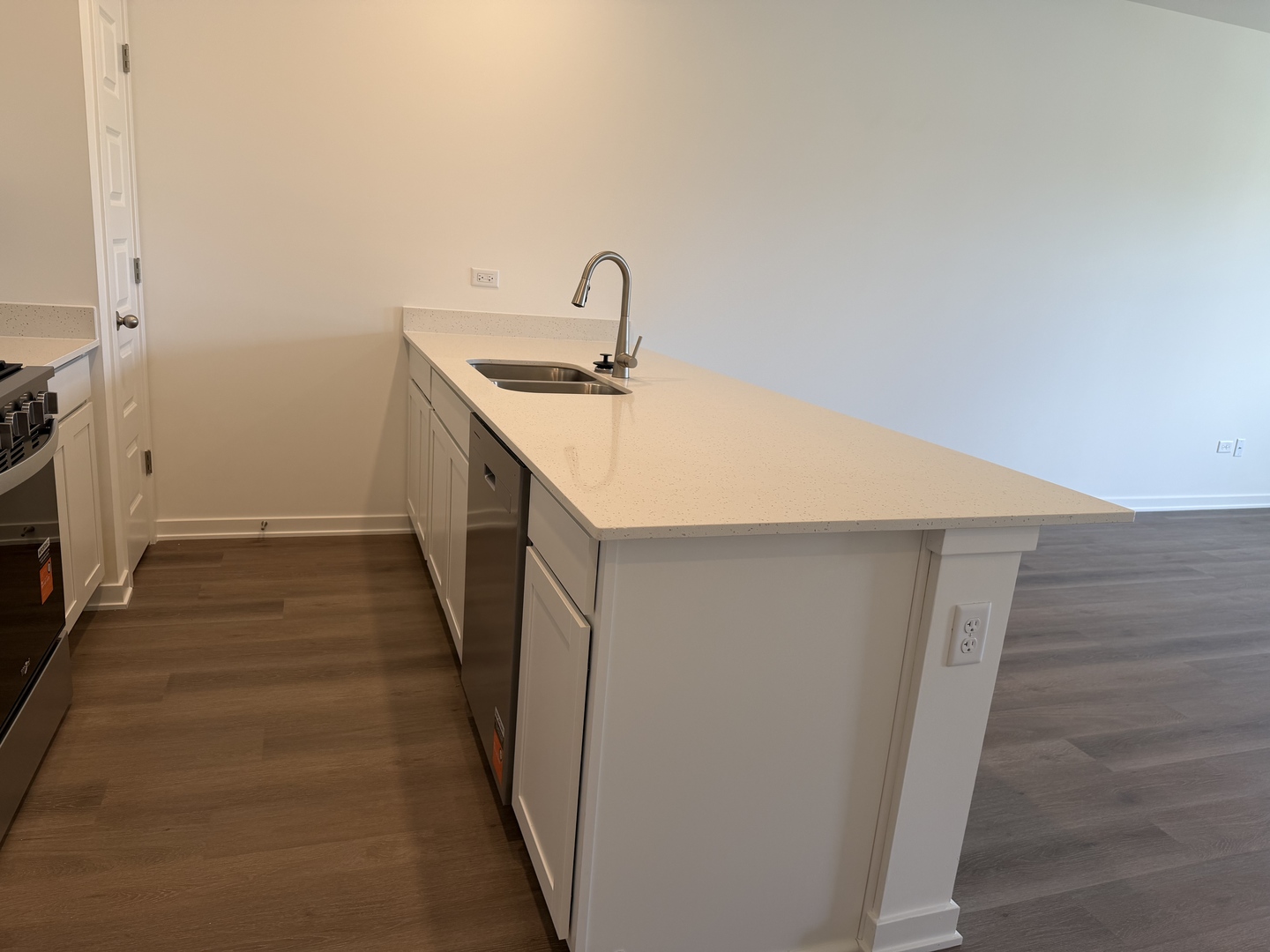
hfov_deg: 71.6
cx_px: 635
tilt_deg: -12.2
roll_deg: -5.1
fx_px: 881
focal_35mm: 24
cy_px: 476
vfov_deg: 56.8
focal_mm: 6.76
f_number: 1.78
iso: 100
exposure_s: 1/120
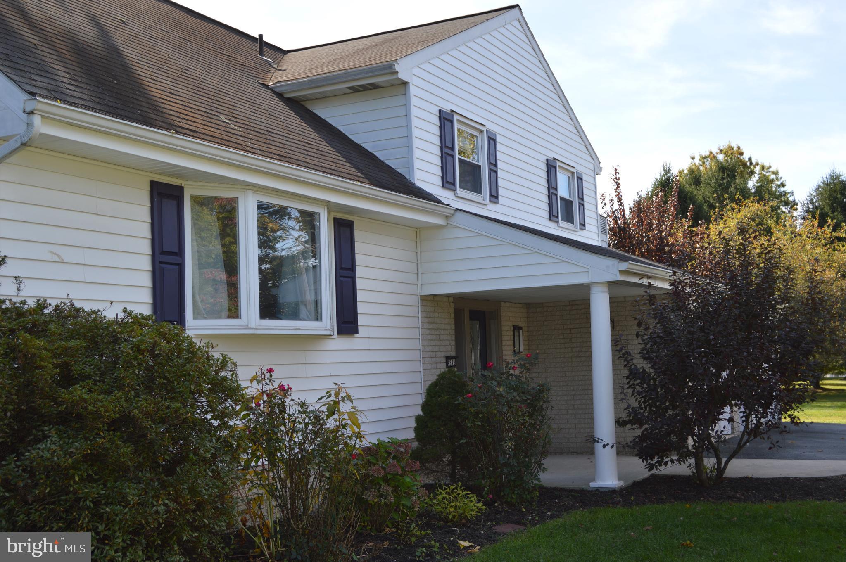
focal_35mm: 45
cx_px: 423
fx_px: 1056
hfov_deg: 43.6
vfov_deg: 29.8
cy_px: 281
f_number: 6.3
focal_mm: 30
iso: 100
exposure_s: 1/200
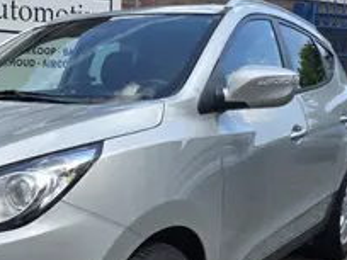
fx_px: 541
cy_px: 197
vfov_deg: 26.7
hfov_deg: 33.9
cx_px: 46
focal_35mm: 54
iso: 12
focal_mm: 6.3
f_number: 1.7
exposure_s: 1/455
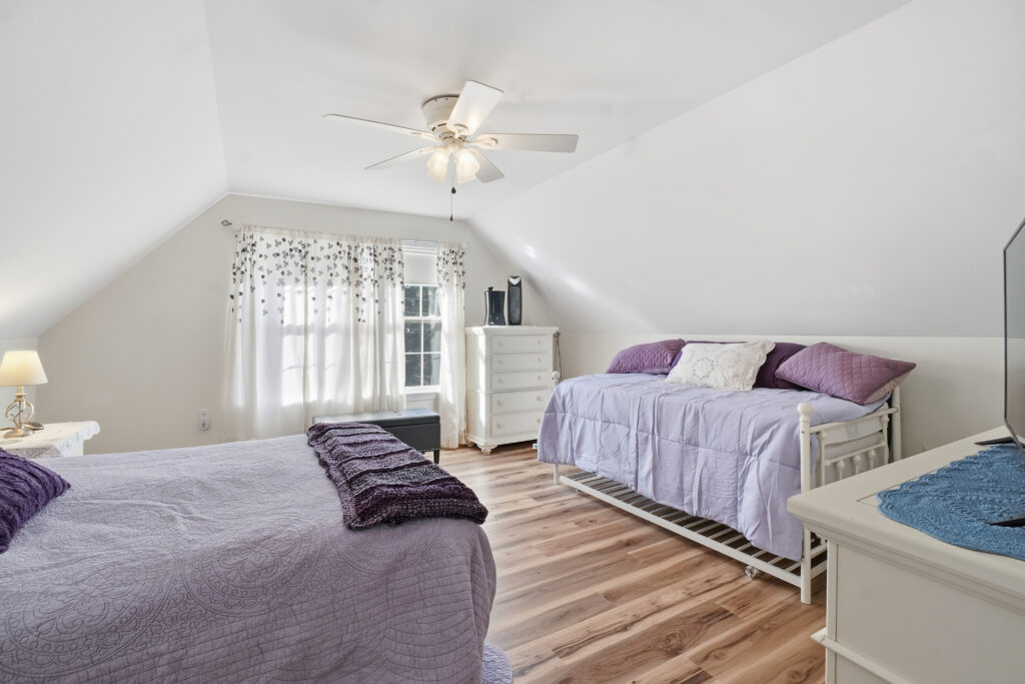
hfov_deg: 100.4
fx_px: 427
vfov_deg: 77.3
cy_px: 342
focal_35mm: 15
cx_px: 512
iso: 100
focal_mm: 10
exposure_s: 1/500
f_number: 11
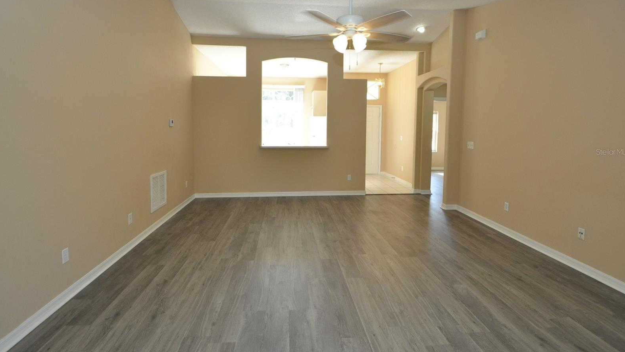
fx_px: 291
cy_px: 152
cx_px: 314
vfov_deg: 62.1
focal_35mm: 18
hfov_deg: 94.2
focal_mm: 11
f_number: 5.6
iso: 800
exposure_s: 1/100
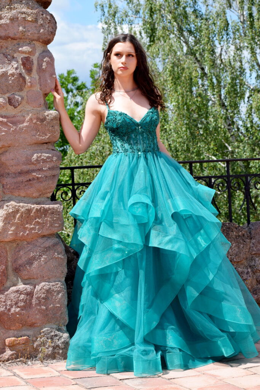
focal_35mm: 82
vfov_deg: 24.6
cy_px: 195
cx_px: 130
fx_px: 893
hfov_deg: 16.6
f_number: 9
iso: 200
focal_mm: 55
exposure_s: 1/400
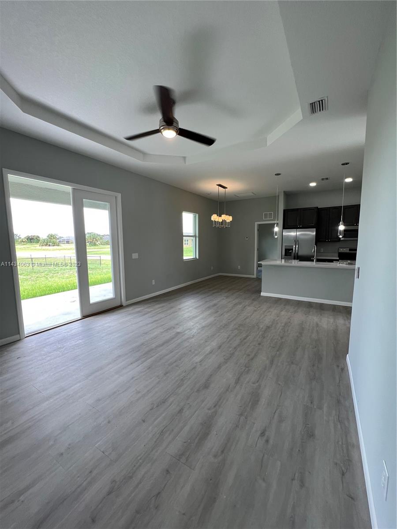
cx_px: 198
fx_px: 199
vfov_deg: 106.2
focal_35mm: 13
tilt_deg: -5.6
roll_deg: +0.5
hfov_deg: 89.9
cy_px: 264
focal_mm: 1.57
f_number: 1.8
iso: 80
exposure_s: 1/120
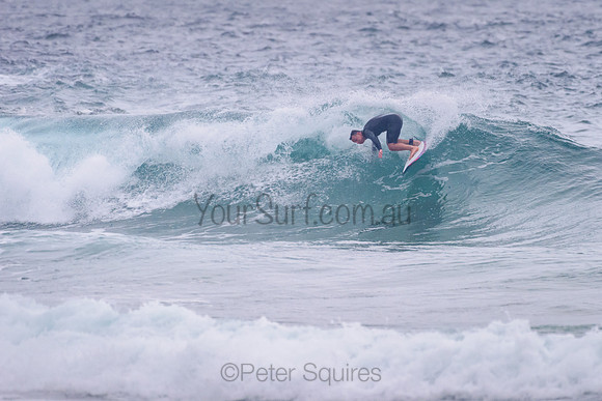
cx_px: 364
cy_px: 156
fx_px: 10251
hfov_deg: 3.4
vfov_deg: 2.2
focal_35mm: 613
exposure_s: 1/2000
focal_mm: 500
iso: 1400
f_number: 5.6
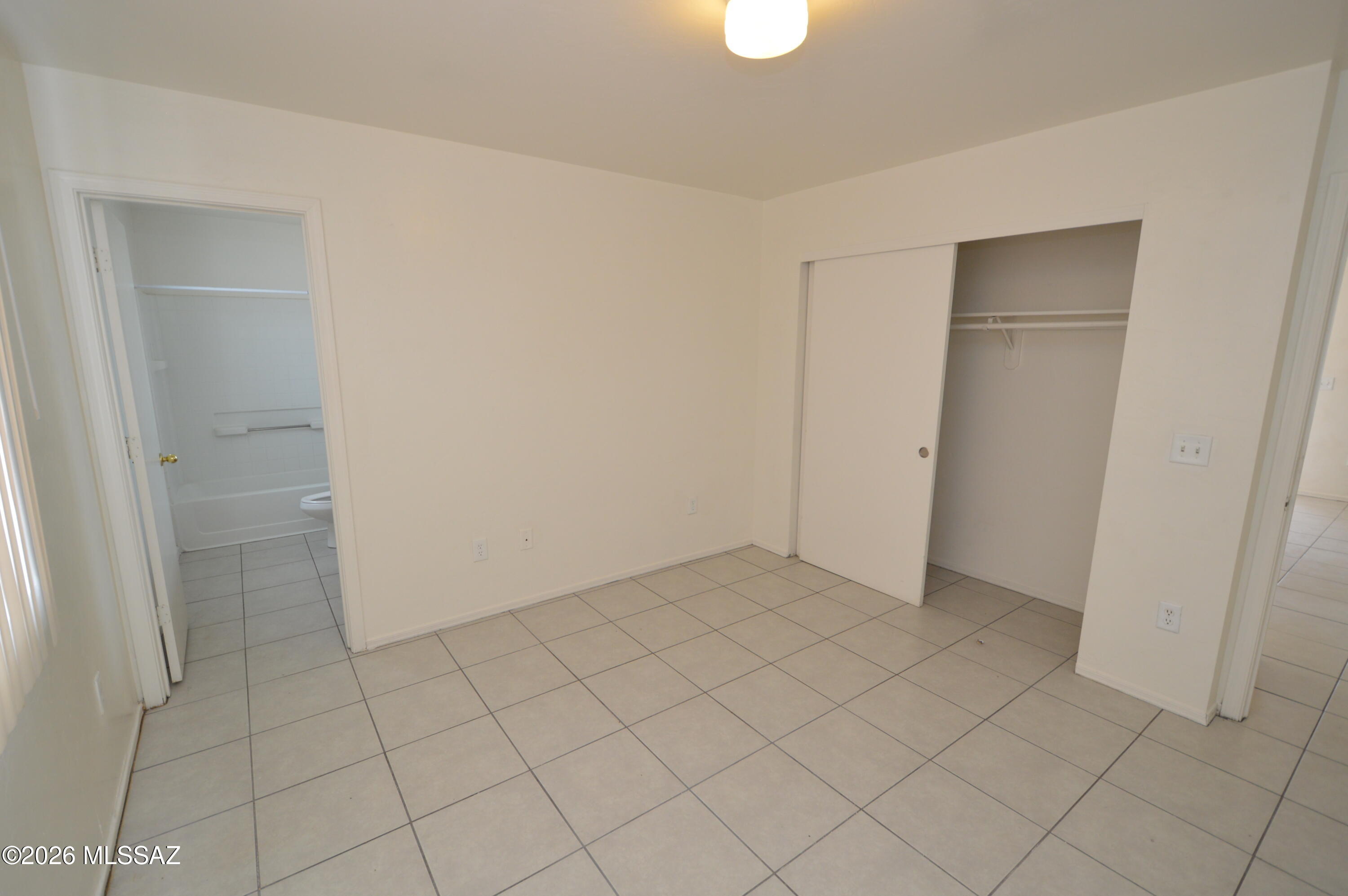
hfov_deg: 100.4
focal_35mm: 15
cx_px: 674
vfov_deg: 77.2
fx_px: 561
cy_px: 448
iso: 400
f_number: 4
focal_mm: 10
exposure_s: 1/60
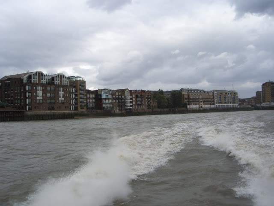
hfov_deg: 47.9
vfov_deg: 36.8
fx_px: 309
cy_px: 103
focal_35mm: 39
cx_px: 137
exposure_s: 1/200
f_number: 4.8
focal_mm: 8
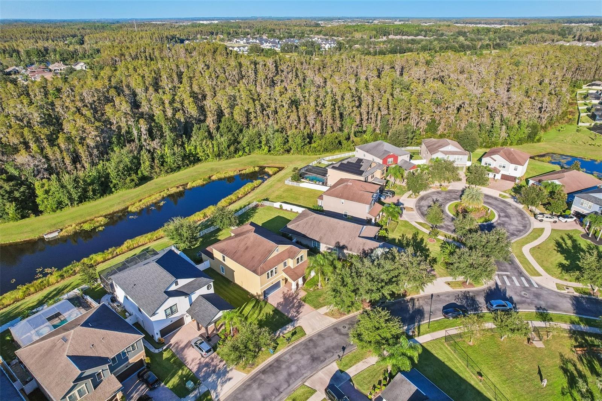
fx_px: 368
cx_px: 301
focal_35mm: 22
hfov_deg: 78.6
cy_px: 200
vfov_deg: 57.2
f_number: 2.8
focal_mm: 8.4
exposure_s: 1/2000
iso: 120
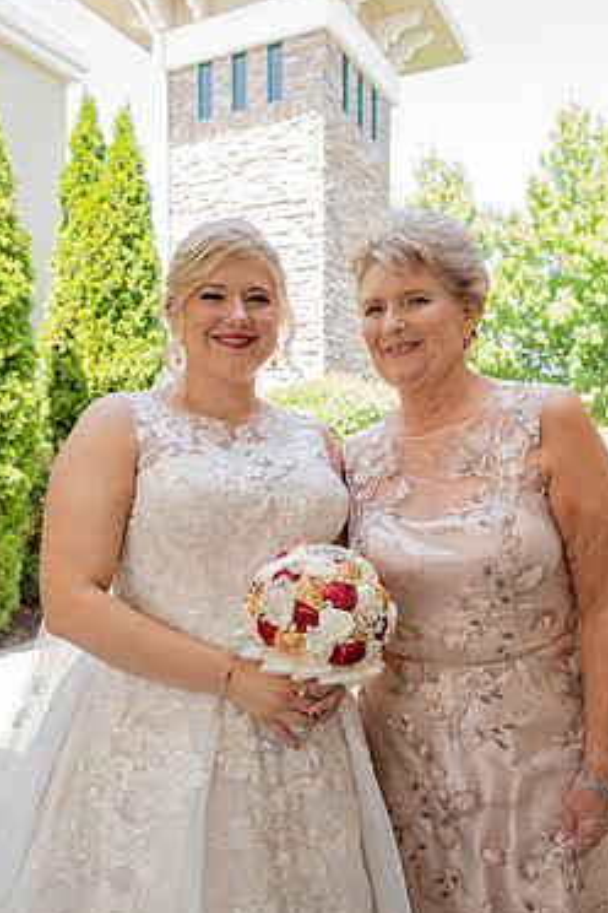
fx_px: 735
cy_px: 518
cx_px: 282
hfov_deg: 44.9
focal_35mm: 29
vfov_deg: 63.4
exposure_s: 1/200
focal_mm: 24
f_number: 5
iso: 640
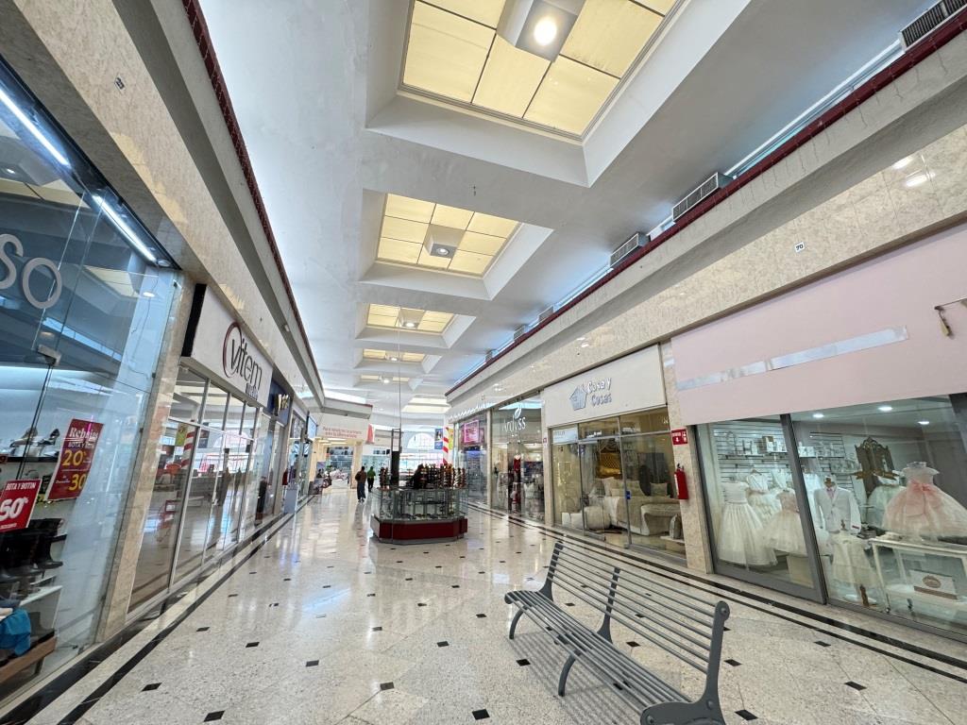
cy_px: 362
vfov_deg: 85.7
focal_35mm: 14
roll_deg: +0.0
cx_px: 484
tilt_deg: +14.5
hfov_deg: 102.1
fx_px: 391
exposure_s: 1/120
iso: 200
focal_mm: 2.22
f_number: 2.2
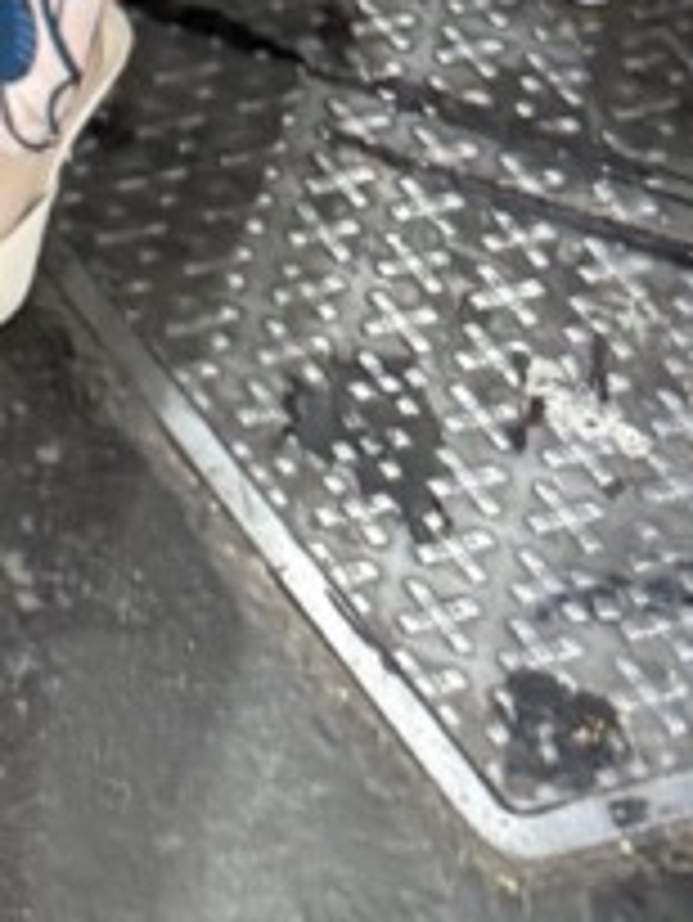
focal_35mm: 150
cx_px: -1116
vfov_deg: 9.8
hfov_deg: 8.7
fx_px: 4000
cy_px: -1884
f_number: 1.78
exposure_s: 1/60
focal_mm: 6.76
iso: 250
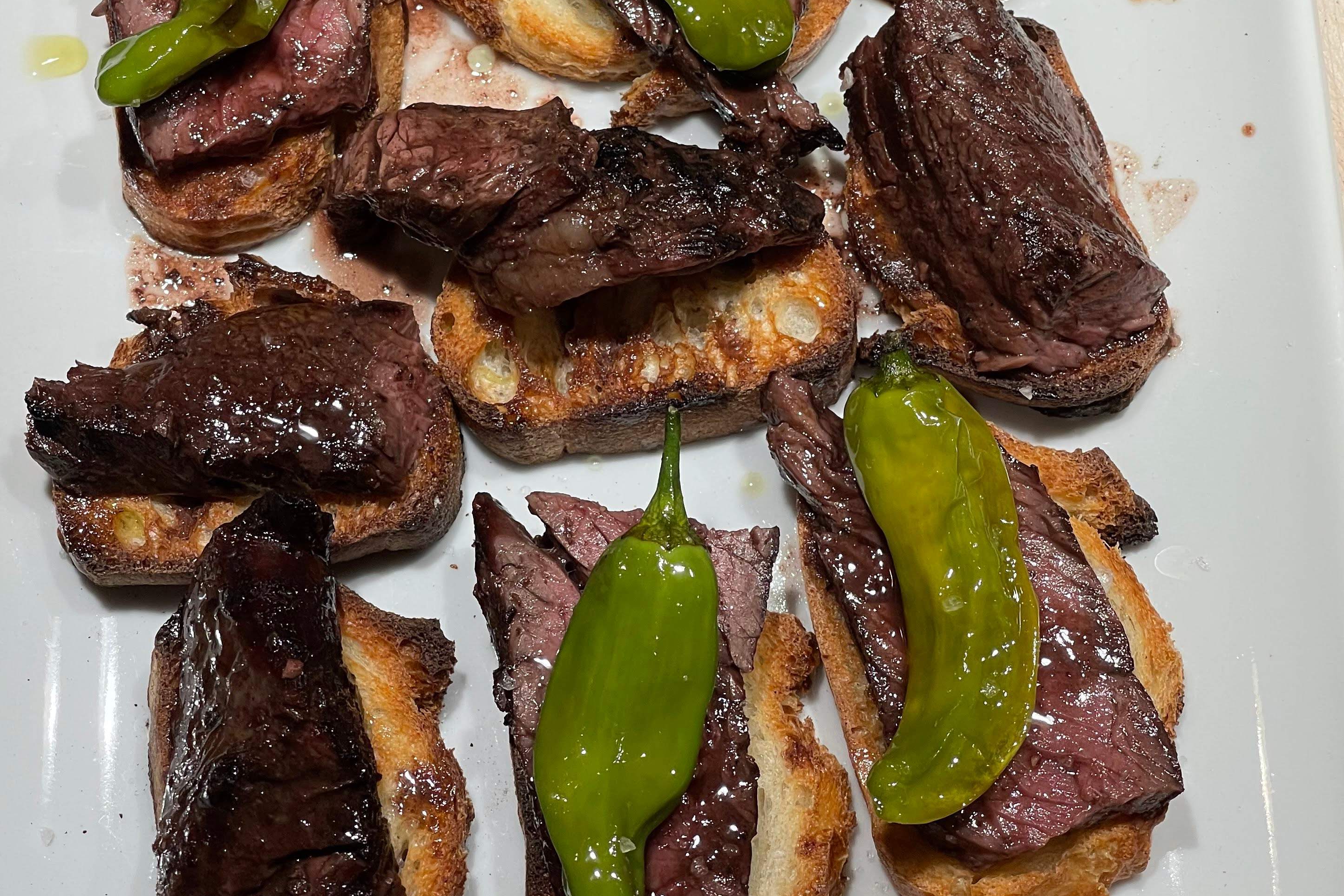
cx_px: 644
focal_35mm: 93
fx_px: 3472
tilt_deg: -68.5
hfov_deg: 21.9
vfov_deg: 14.6
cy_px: 154
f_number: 2.2
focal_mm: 7.5
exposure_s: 1/120
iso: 40
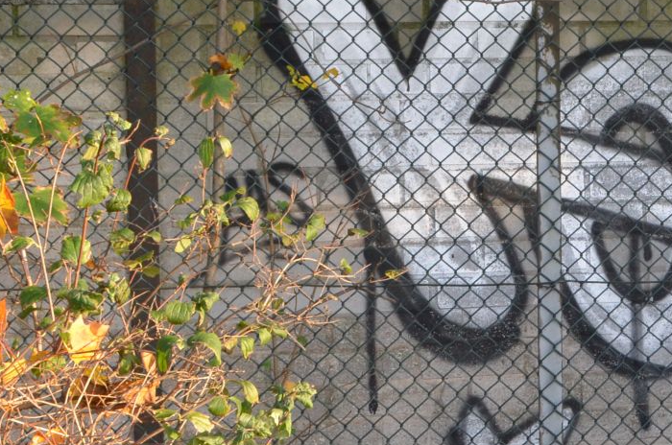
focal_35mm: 107
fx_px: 1994
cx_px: 728
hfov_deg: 18.5
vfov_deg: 12.7
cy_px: 206
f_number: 9
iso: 400
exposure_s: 1/30
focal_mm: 26
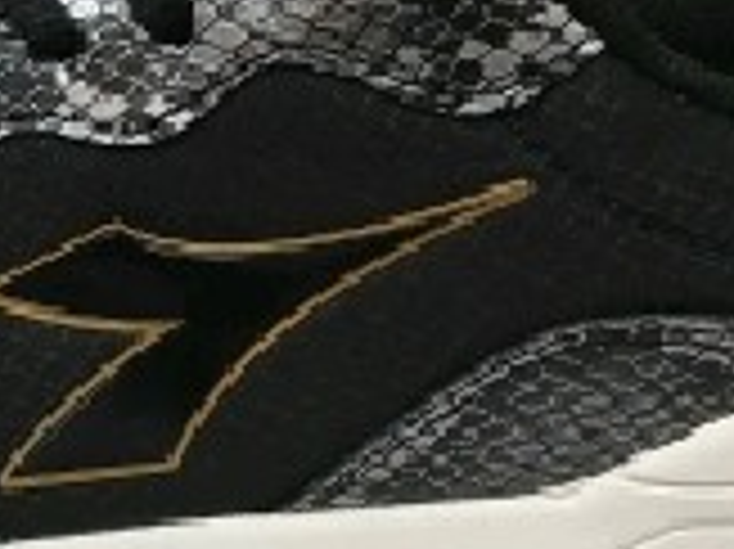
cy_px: 279
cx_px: 95
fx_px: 2034
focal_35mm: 96
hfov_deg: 20.1
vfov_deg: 15.4
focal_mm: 3.98
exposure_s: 1/30
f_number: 1.8
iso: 200
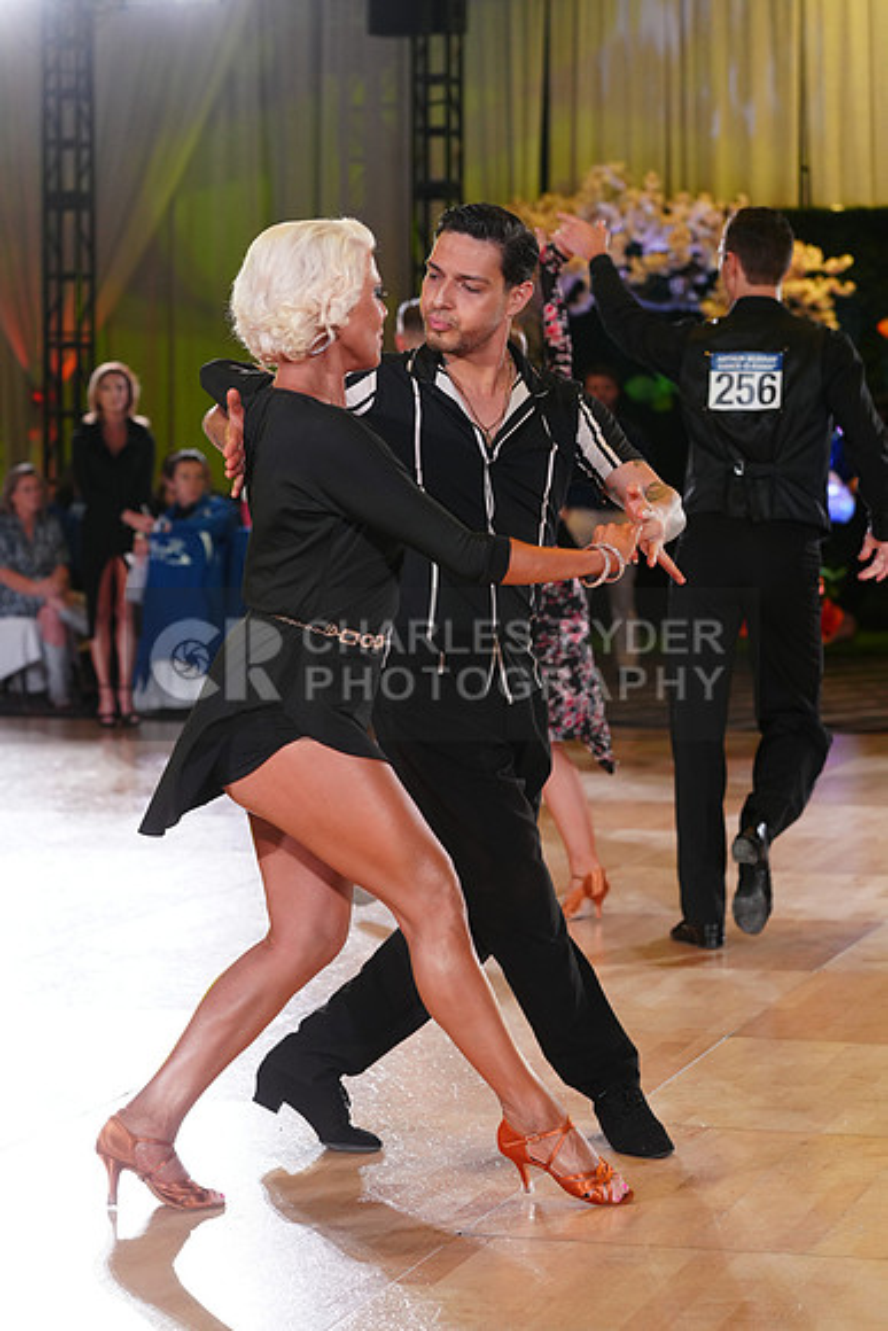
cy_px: 666
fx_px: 3180
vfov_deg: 23.6
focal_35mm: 86
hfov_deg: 15.9
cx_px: 444
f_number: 4
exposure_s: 1/400
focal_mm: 86
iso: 1600
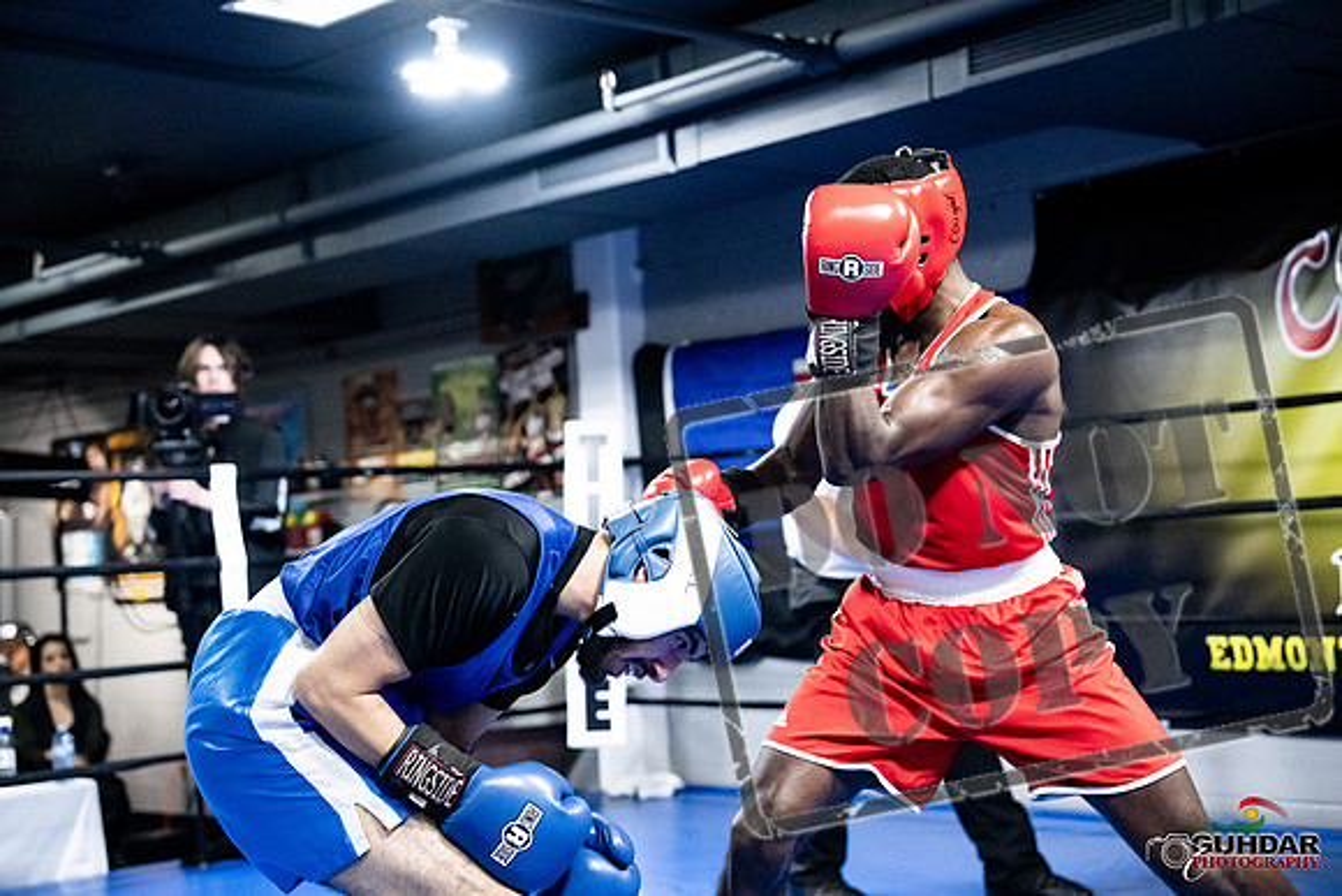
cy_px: 448
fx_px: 2013
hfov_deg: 36.9
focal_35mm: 54
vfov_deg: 25.1
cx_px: 671
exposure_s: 1/1000
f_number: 2.8
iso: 10000
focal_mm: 54
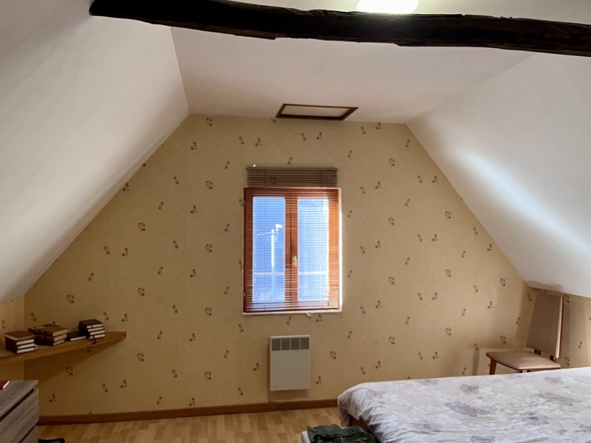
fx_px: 444
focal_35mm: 26
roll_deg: +0.4
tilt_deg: +1.2
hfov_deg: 67.3
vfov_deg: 53.1
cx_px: 296
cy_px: 222
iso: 80
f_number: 1.6
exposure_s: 1/50
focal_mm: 5.1
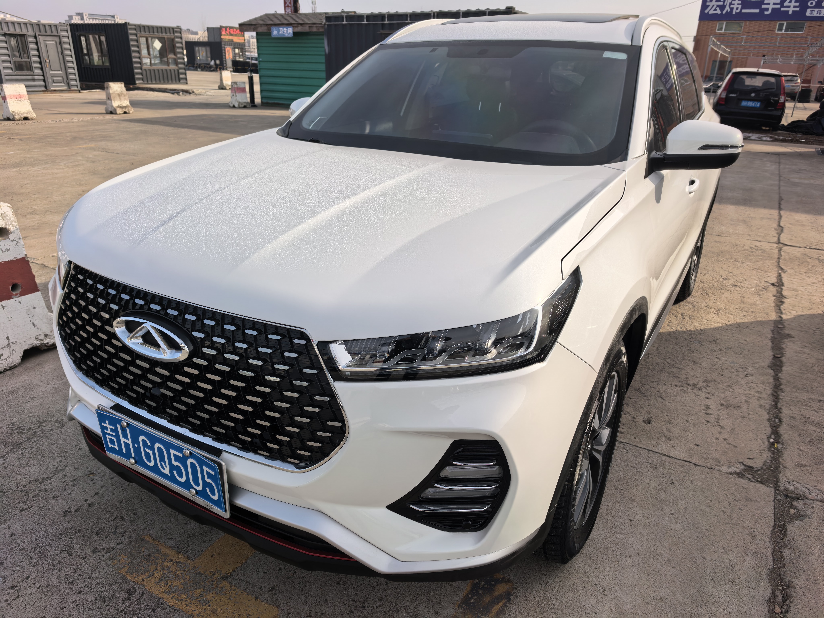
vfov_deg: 56.8
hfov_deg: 71.6
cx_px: 412
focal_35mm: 24
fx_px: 571
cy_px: 309
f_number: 2
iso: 50
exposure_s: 1/4098
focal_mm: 5.75
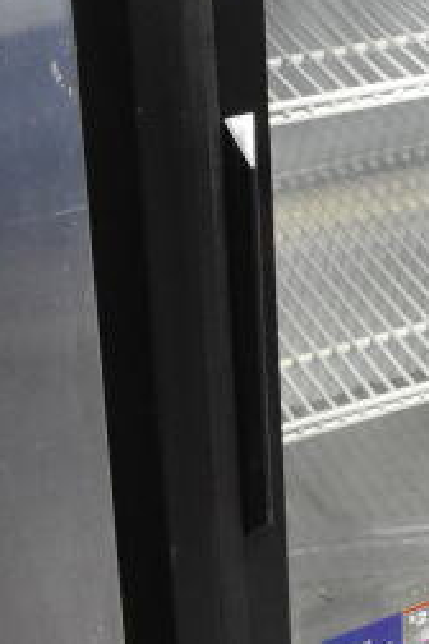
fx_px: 1752
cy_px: 8
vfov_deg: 20.2
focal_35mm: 98
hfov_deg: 12.7
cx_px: 774
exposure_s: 1/30
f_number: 3.5
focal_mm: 18
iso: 4000
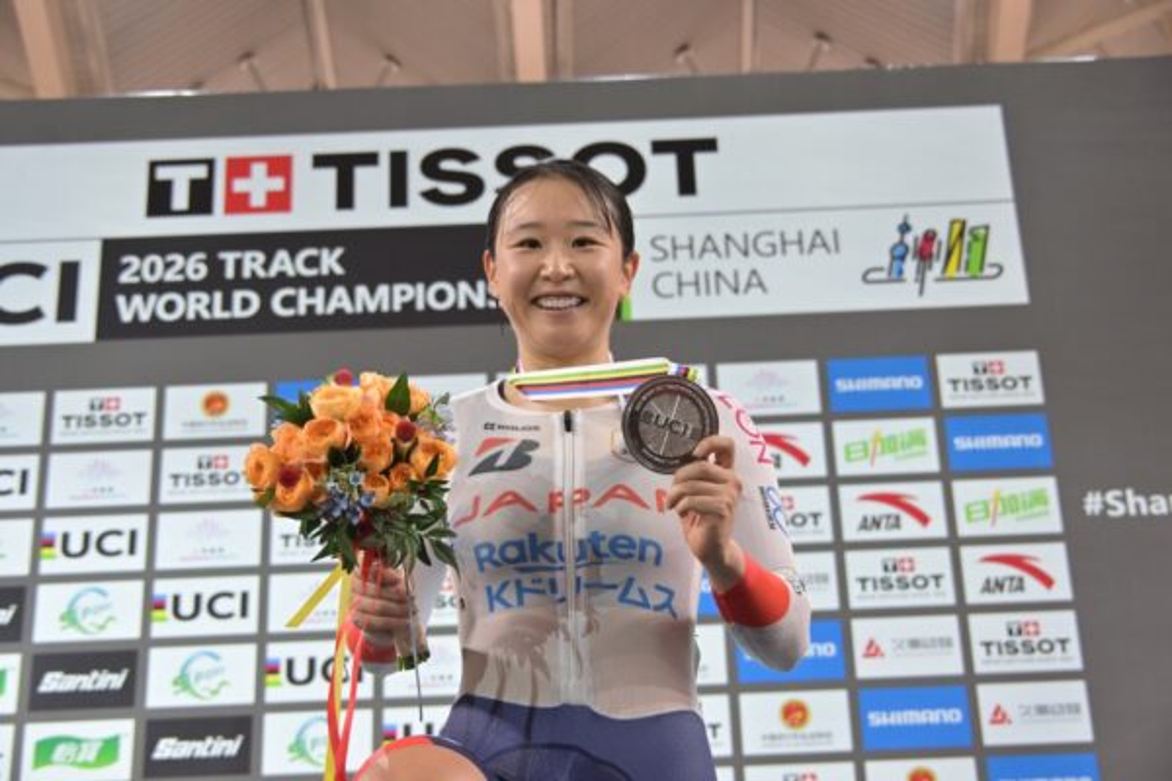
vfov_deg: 27.0
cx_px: 586
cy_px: 390
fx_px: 1628
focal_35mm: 50
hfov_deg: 39.6
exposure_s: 1/100
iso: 1250
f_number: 6.3
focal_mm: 50
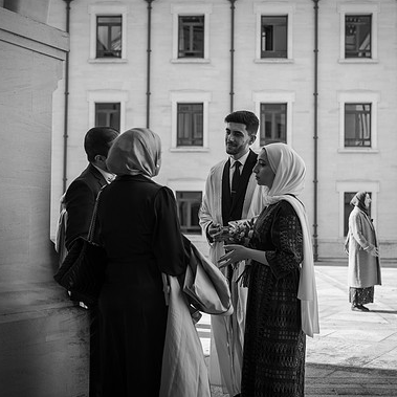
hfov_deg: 32.8
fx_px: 675
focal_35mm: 52
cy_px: 201
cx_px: 215
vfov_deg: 32.8
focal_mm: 40
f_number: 2.8
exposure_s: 1/1250
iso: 100
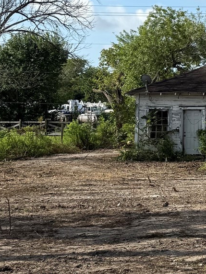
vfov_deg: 22.7
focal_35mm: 86
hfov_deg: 15.4
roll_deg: -1.1
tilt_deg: +2.1
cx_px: 340
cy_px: 99
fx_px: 682
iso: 80
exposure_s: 1/2801
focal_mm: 6.76
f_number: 1.78
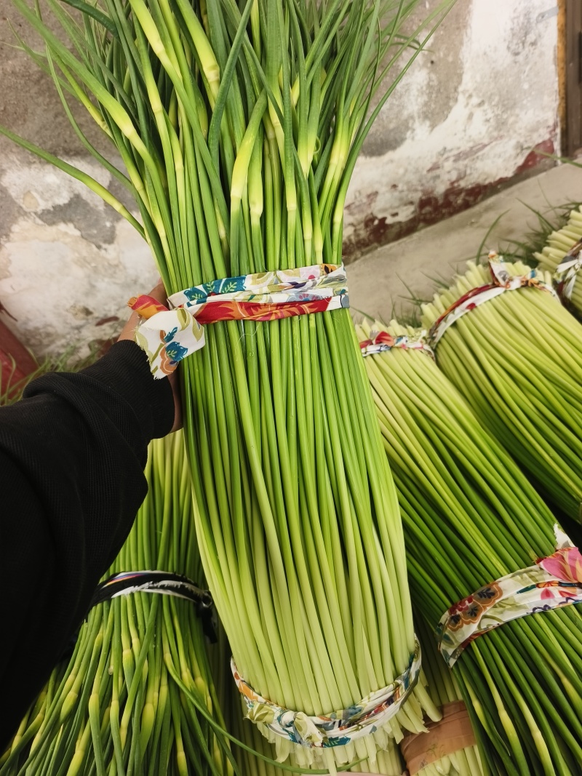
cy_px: 388
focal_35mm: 23
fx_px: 516
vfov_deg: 73.9
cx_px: 291
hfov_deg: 58.9
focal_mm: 5.5
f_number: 1.75
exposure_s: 1/445
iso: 948
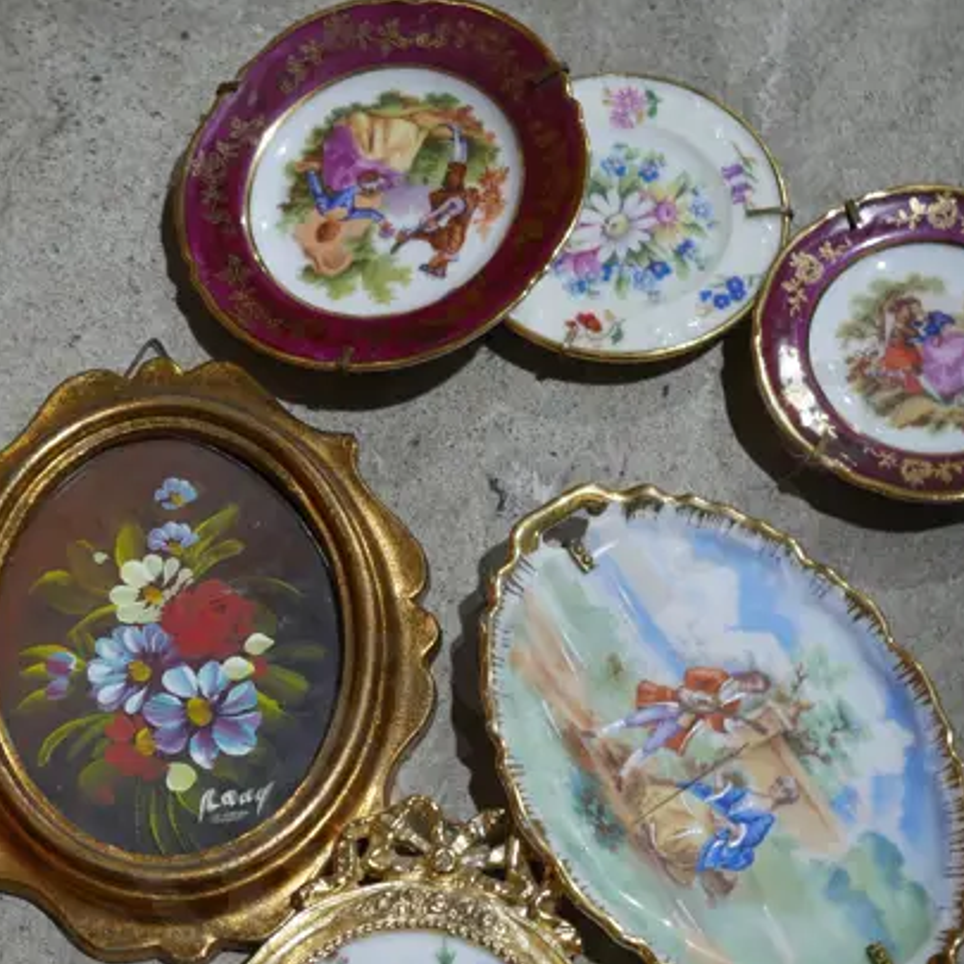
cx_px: 219
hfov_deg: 18.3
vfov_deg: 18.2
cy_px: 872
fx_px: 2962
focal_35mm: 94
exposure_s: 1/60
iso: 320
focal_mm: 21
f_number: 5
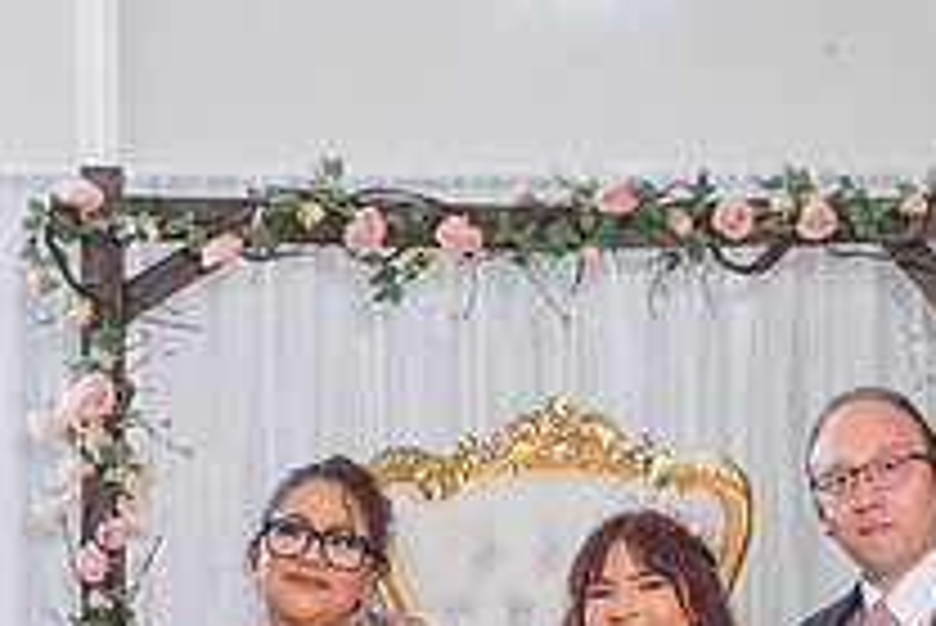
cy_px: 982
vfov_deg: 10.9
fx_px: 3122
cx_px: 555
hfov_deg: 17.0
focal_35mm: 120
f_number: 3.5
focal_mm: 32
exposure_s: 1/160
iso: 400
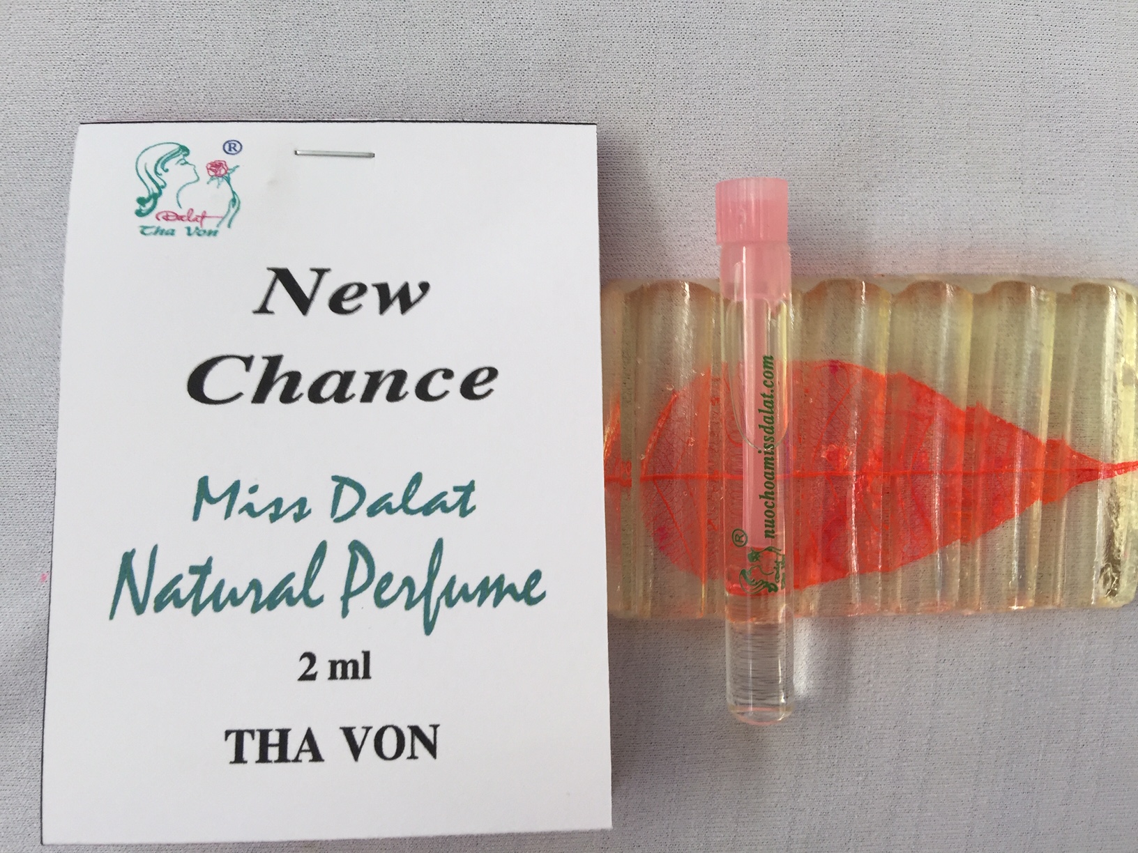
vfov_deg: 48.2
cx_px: 569
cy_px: 426
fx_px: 953
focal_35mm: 29
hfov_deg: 61.7
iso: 50
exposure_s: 1/100
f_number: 2.2
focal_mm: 4.15
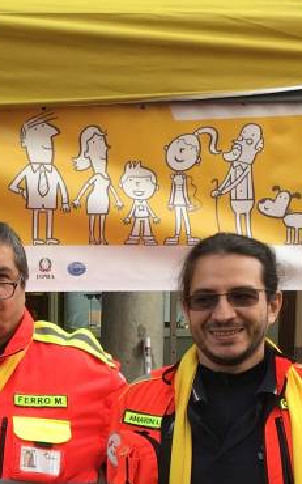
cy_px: 385
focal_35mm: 85
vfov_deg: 24.0
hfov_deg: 14.7
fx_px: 1120
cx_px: -80
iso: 25
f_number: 2.2
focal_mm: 4.15
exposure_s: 1/179
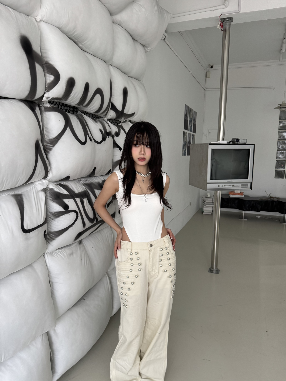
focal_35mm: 24
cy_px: 190
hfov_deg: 56.8
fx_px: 264
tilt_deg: -8.0
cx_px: 143
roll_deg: -0.9
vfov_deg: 71.6
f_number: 1.78
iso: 160
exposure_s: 1/121
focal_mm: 6.76
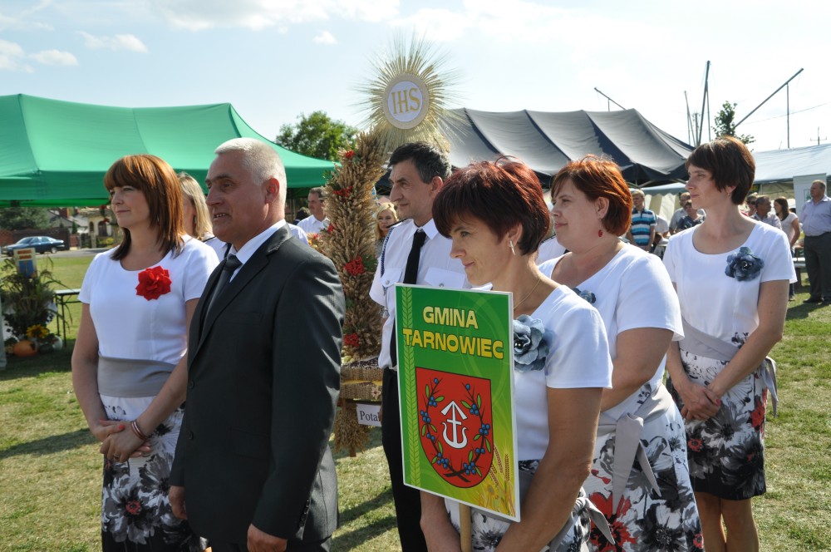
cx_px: 416
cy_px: 276
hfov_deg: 53.2
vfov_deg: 36.8
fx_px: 830
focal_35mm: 36
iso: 200
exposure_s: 1/320
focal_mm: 24
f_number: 9
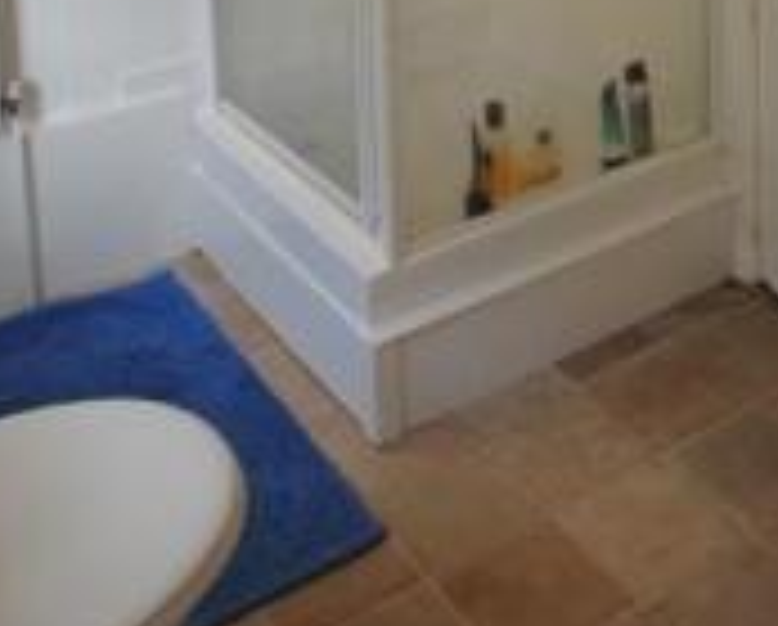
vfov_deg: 23.1
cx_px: 479
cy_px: -313
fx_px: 1222
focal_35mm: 53
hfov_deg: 35.1
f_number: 4
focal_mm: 10
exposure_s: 1/30
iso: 280
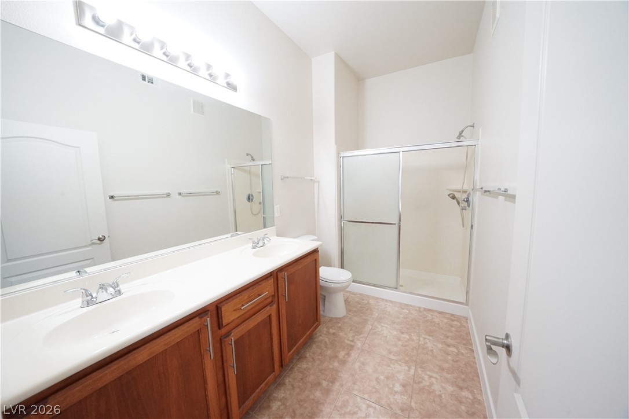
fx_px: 210
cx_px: 314
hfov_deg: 112.6
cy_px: 210
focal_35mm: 12
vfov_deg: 90.0
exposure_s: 1/50
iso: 3200
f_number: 9
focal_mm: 12
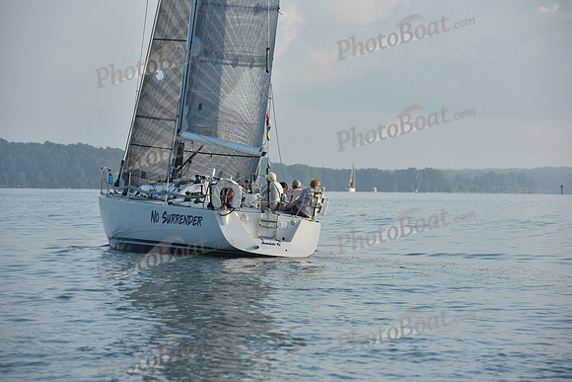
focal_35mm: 200
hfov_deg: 10.3
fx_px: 3178
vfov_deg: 6.9
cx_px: 286
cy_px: 191
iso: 320
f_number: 9
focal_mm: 200
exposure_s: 1/800
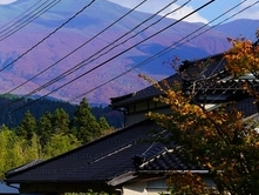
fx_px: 1041
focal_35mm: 139
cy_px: 253
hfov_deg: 13.0
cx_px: -189
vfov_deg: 10.5
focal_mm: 40
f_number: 8
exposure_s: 1/250
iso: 100
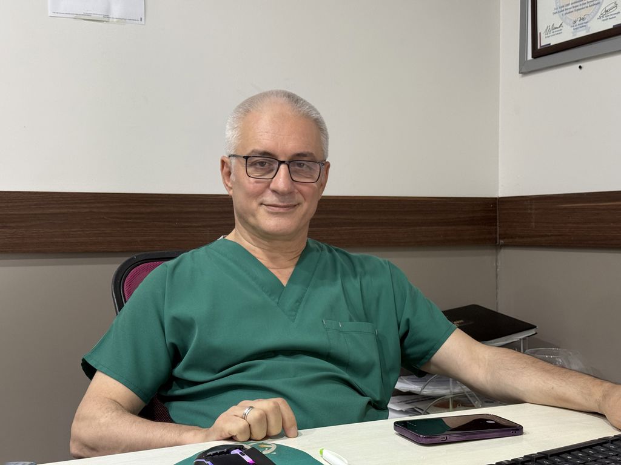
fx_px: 861
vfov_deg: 30.3
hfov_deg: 39.7
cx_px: 310
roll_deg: +0.1
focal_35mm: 48
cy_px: 232
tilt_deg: -0.7
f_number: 1.78
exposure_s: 1/33
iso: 200
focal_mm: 6.76
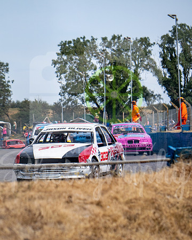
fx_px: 1306
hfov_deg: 8.4
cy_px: 120
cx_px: 42
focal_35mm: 184
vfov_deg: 10.5
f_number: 3.5
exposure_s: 1/640
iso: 100
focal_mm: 66
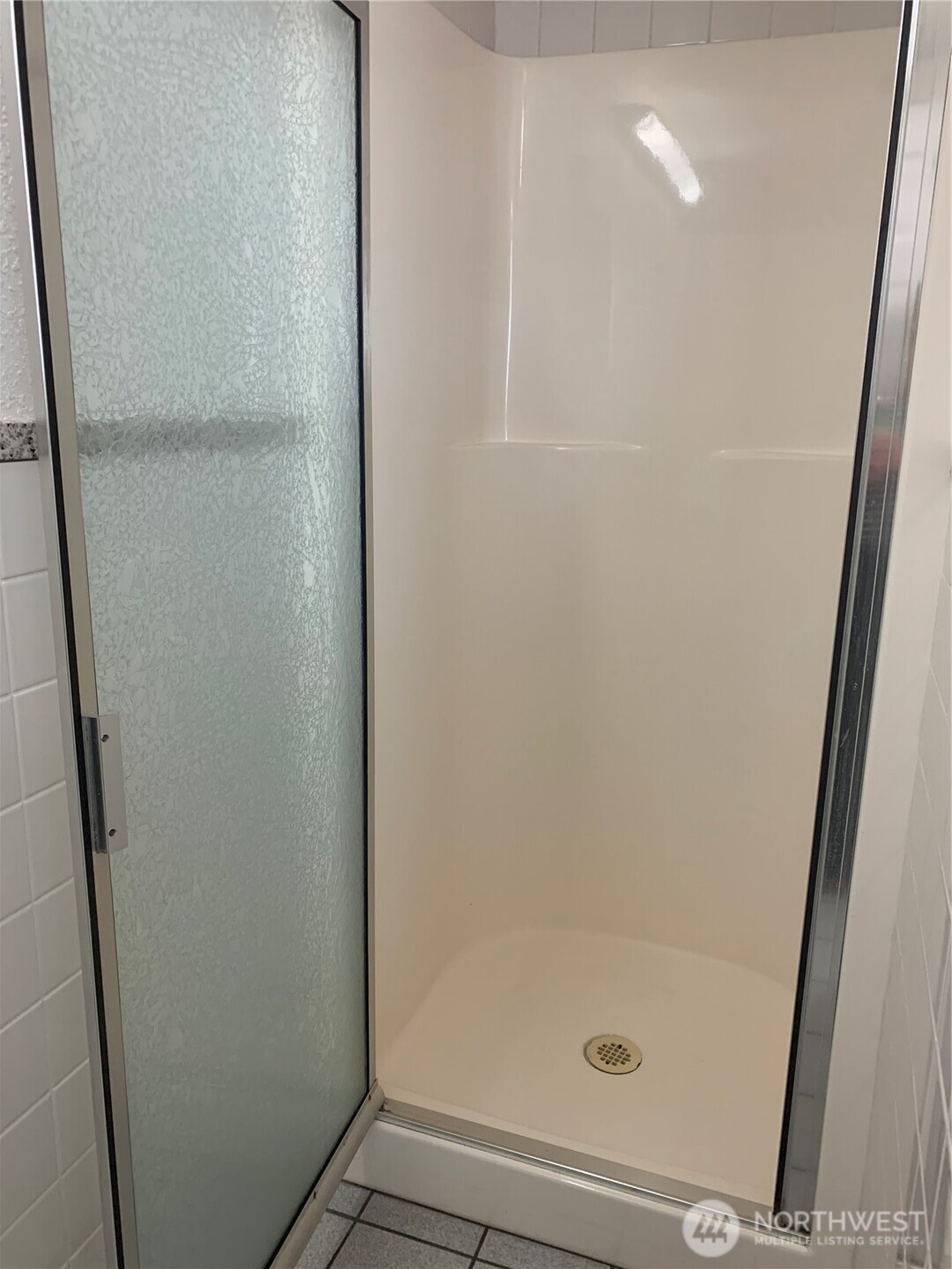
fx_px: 953
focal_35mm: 26
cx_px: 476
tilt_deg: -12.3
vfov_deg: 67.3
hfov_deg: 53.1
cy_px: 634
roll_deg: -0.2
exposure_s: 1/60
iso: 160
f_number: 1.8
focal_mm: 4.25
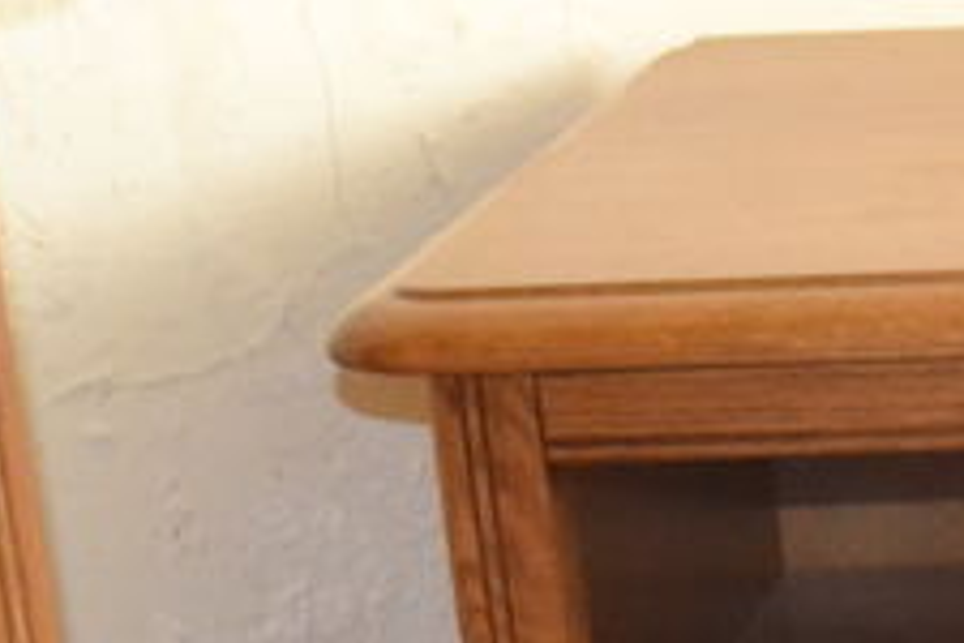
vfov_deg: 6.5
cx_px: 2117
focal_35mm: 206
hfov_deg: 9.2
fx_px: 5522
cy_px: 1082
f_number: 4.2
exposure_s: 1/60
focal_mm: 31
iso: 2500
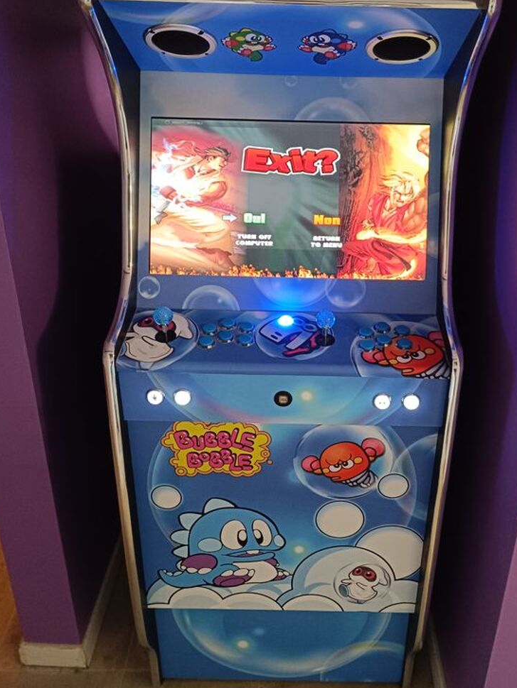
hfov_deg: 42.8
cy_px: 313
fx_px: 657
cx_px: 302
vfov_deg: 55.3
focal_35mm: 33
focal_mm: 5.59
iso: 545
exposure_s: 1/33.3
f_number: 1.88
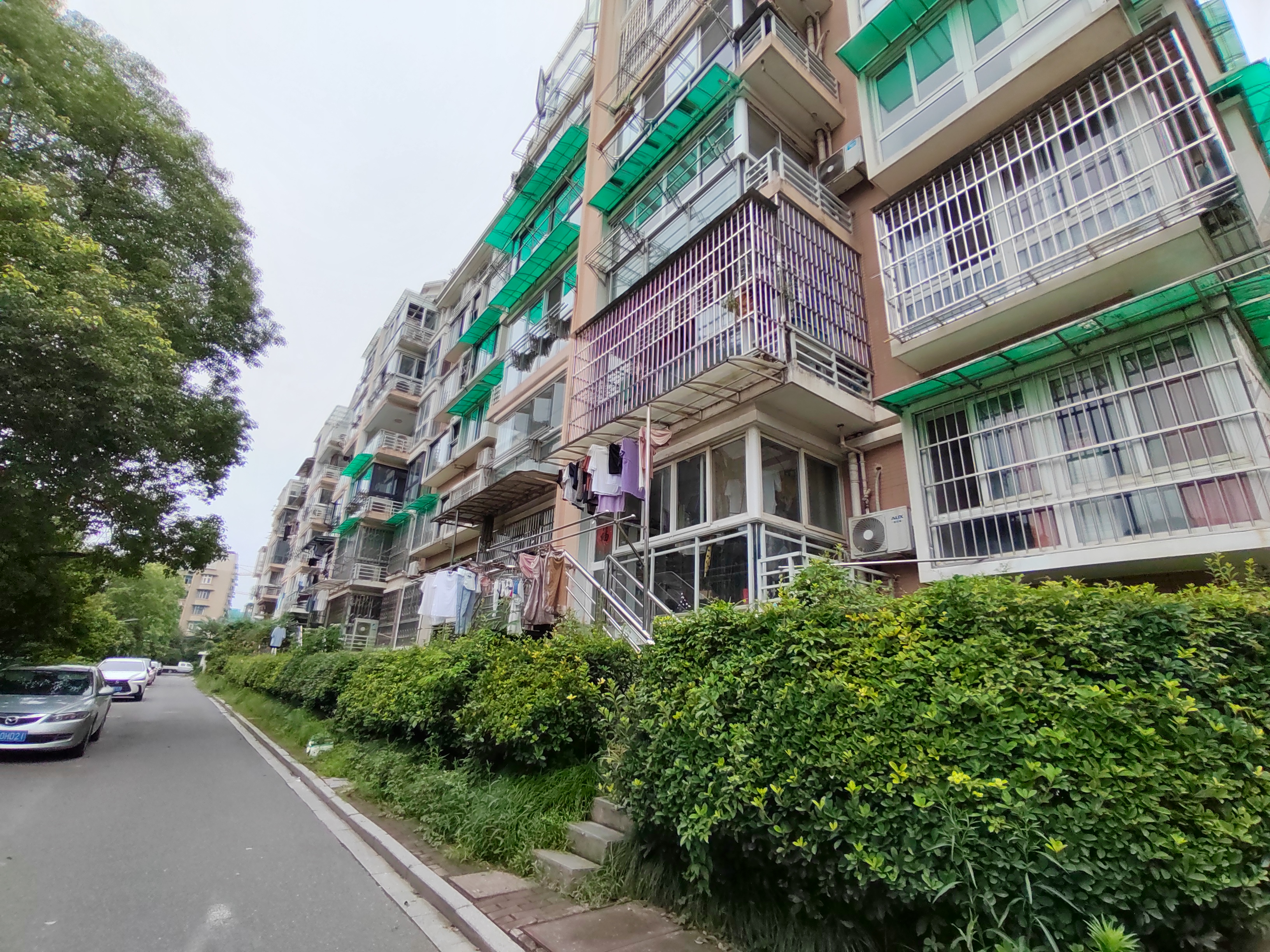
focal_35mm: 16
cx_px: 635
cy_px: 476
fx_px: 587
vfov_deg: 78.1
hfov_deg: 94.5
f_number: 2.2
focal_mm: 1.68
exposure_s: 1/2150
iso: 100
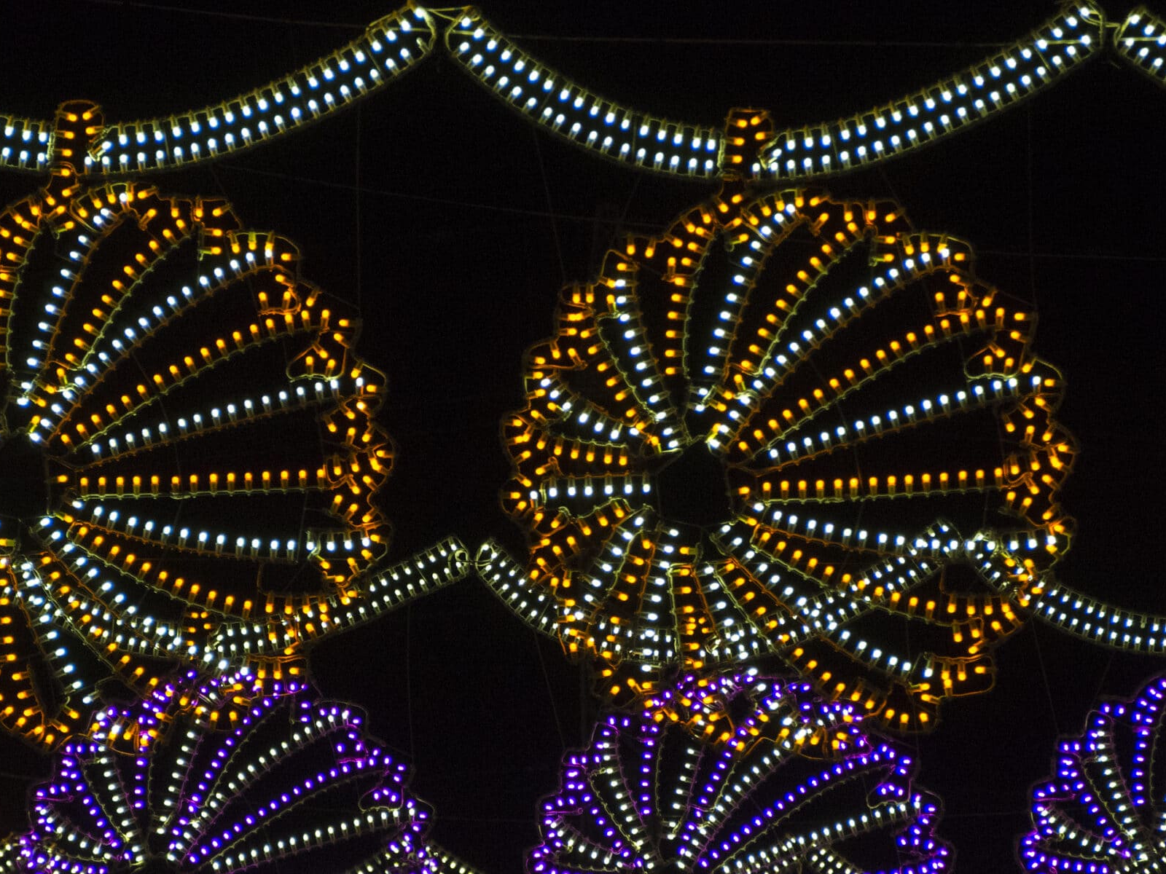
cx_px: 514
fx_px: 16168
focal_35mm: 480
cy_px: 618
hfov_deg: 4.1
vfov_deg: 3.1
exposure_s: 1/160
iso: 2500
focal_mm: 150
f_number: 5.6
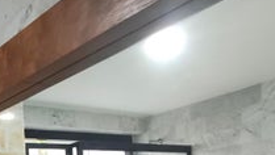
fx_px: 365
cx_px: 1
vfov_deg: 19.7
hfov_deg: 37.0
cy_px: 254
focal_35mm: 50
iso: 800
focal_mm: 1.65
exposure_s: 1/50
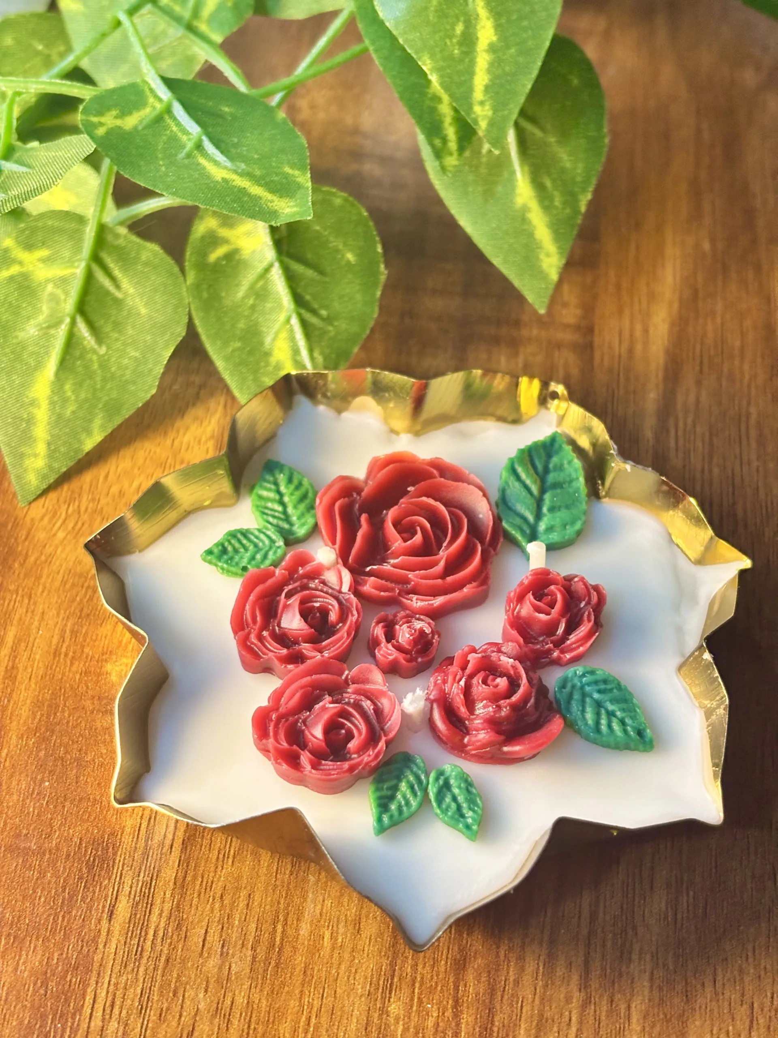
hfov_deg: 28.0
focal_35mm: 52
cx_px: 389
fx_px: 1558
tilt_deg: -51.5
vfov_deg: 36.8
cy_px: 519
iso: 125
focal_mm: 5.96
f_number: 1.6
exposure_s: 1/60
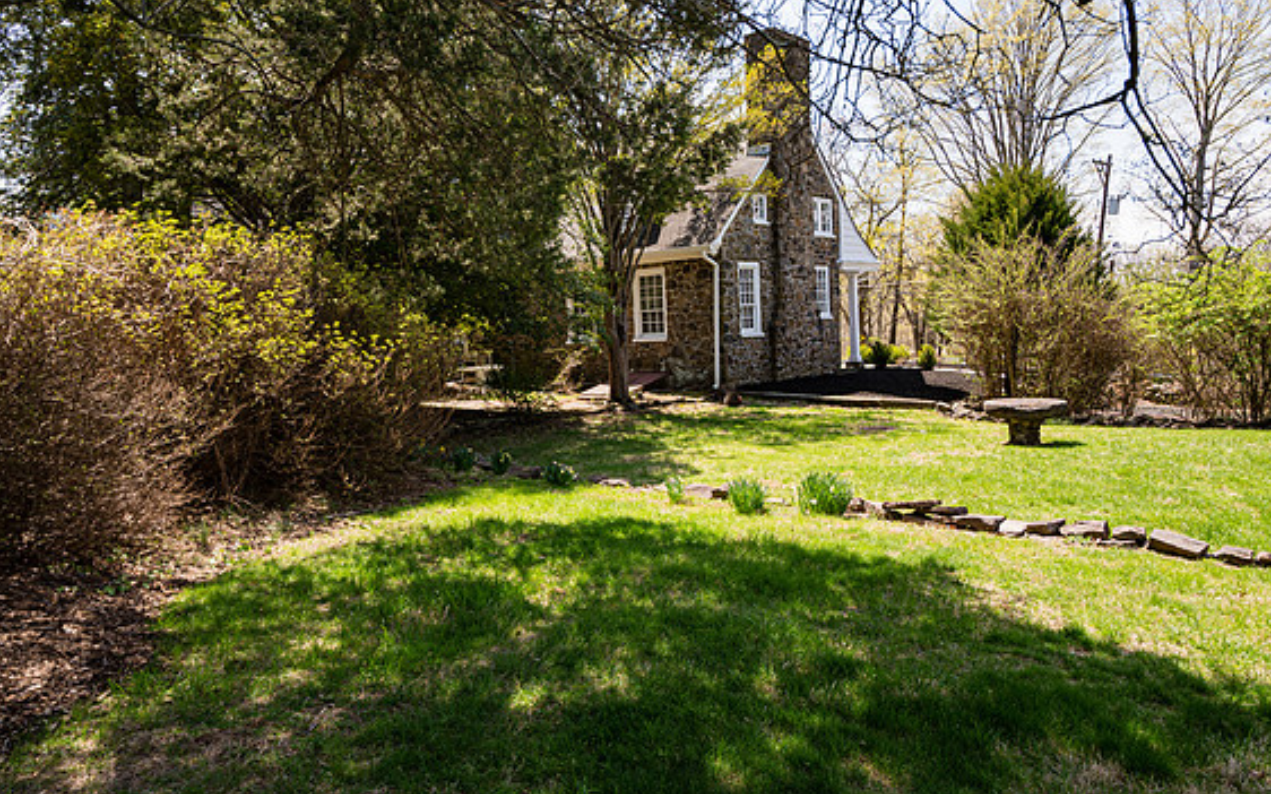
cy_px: 373
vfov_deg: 46.0
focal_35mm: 27
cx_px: 629
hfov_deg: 68.4
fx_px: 935
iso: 125
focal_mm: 24
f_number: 5.6
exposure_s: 1/250
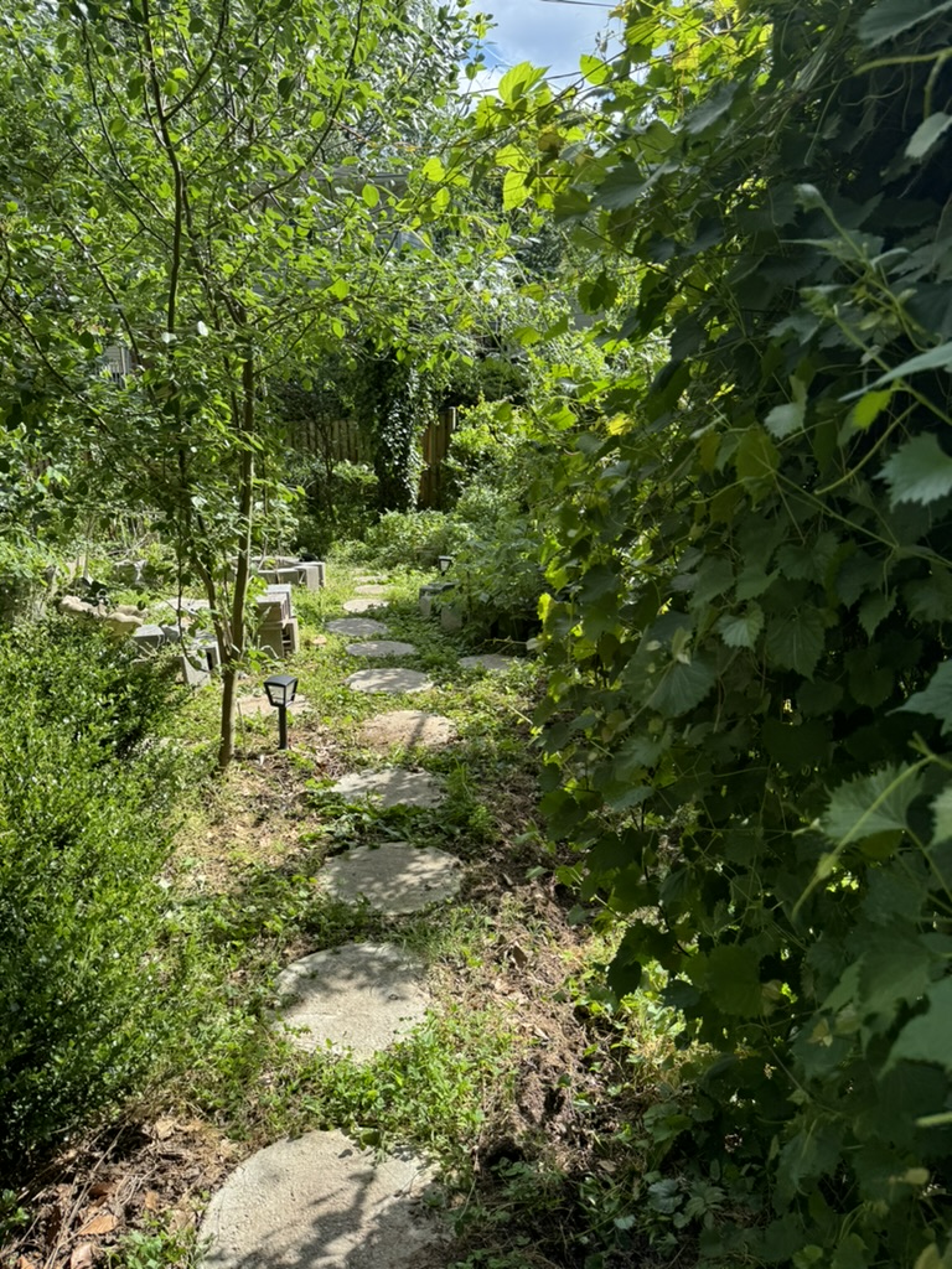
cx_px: 476
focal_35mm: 24
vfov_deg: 71.6
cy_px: 634
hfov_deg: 56.8
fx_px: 880
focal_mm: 6.76
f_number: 1.78
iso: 80
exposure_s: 1/1094
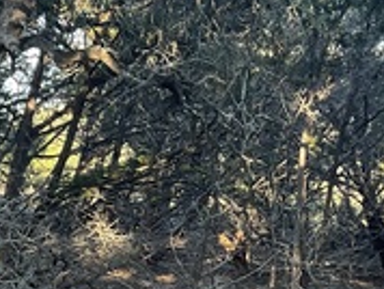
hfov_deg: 18.9
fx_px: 1155
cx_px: 216
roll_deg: +2.6
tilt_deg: -3.7
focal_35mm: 104
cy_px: 246
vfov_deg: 14.2
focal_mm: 3
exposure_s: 1/120
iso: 50
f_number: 1.8
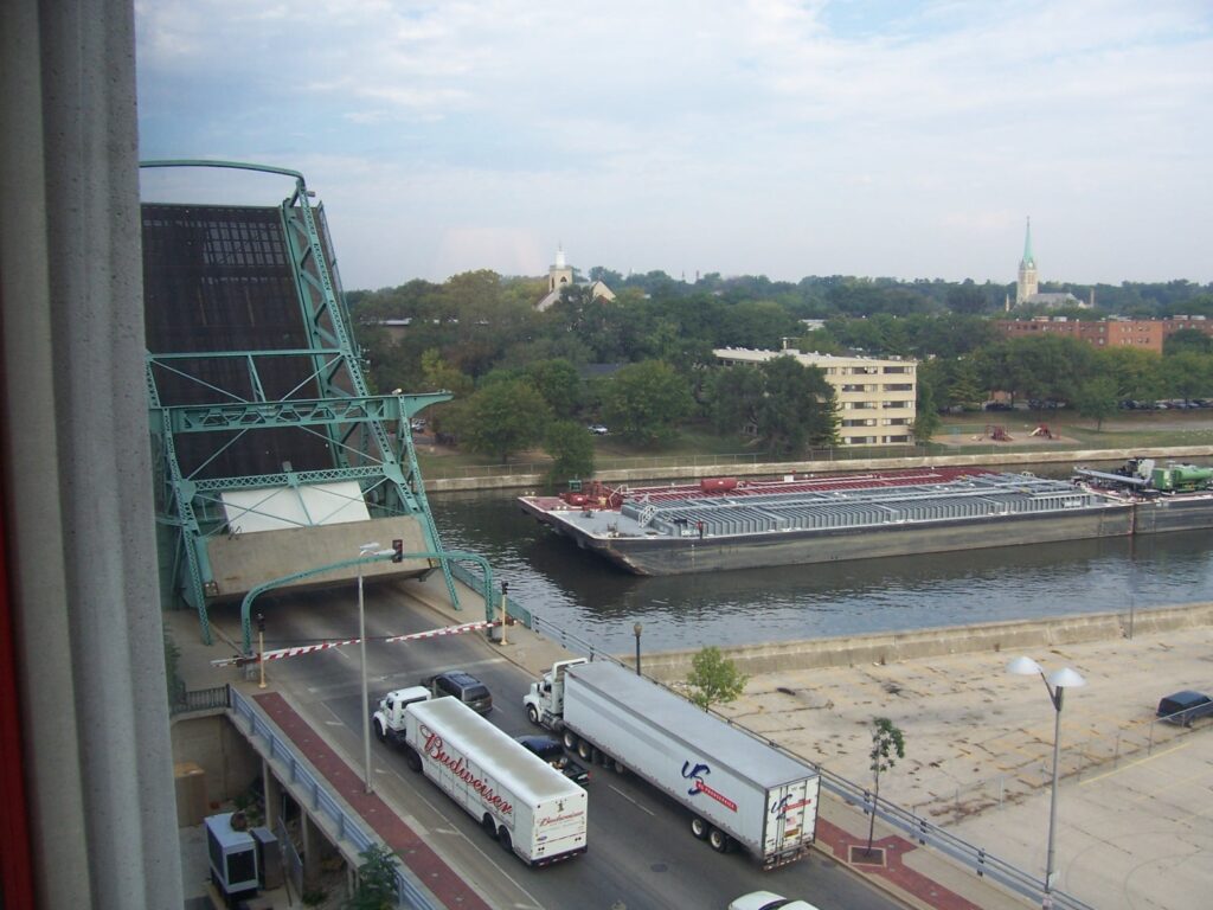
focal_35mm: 34
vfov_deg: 41.8
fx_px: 1191
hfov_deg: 54.0
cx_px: 606
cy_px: 455
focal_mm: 5.6
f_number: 2.7
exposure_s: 1/125
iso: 80
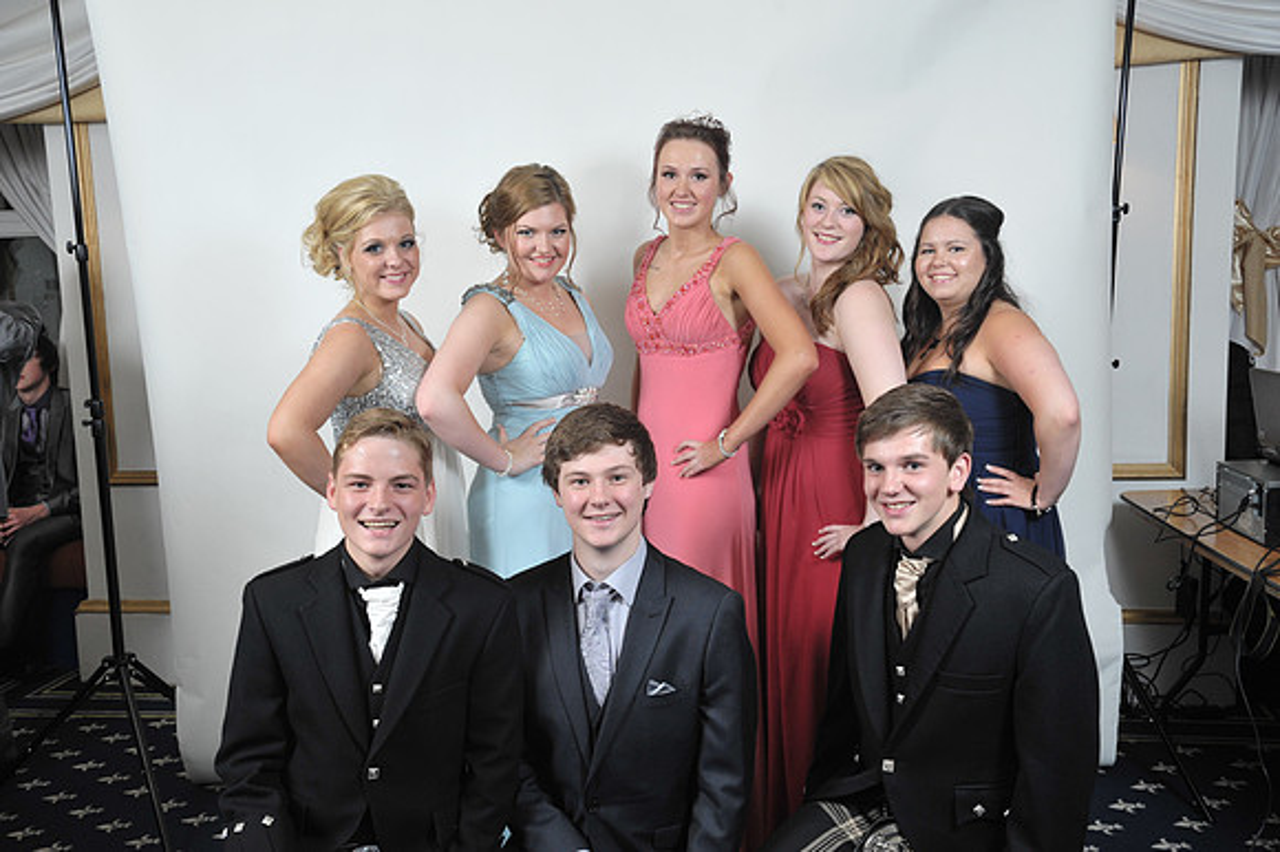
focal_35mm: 35
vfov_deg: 37.8
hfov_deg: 54.5
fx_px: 1244
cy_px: 426
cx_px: 640
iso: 1000
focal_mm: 35
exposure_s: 1/160
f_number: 7.1
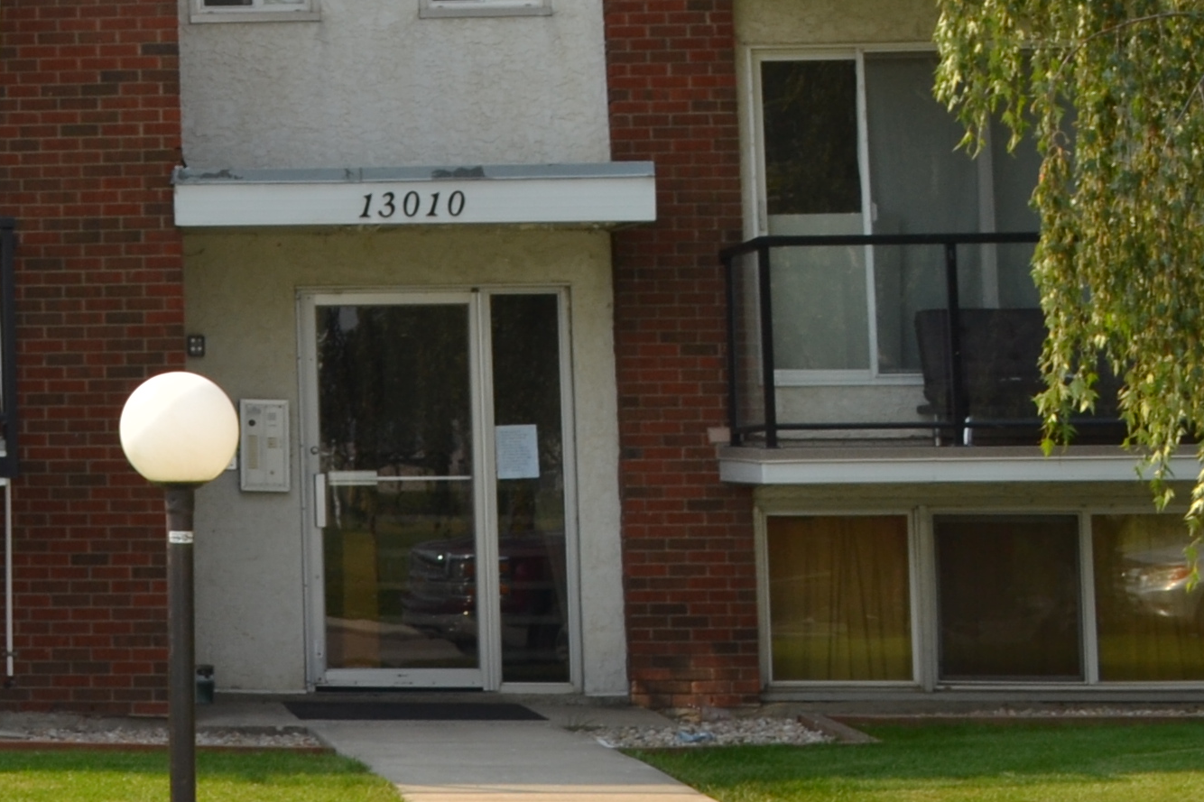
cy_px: -3
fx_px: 3812
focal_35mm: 114
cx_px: -750
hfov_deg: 16.0
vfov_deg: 11.9
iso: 100
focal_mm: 22
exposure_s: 1/200
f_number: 9
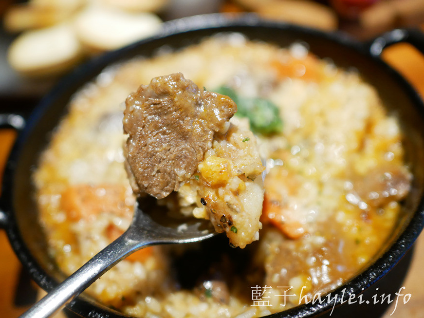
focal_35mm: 31
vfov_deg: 45.4
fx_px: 380
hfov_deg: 58.3
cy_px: 160
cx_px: 205
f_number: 1.7
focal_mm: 15
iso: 1000
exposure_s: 1/60
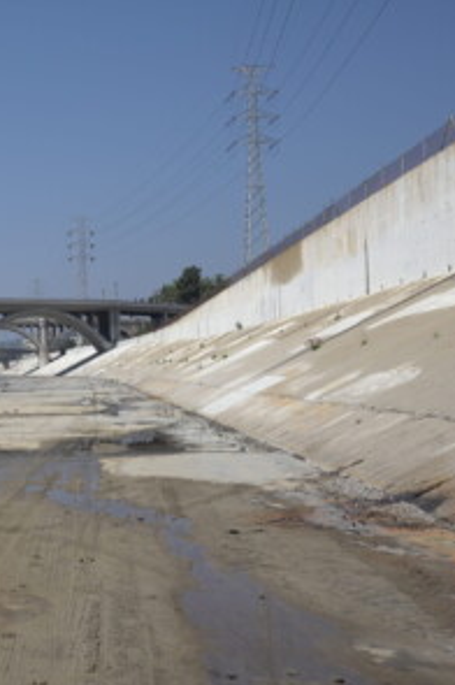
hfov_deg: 23.1
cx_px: -46
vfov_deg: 36.3
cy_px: 346
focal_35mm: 55
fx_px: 1045
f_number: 8
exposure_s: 1/640
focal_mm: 24
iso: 100
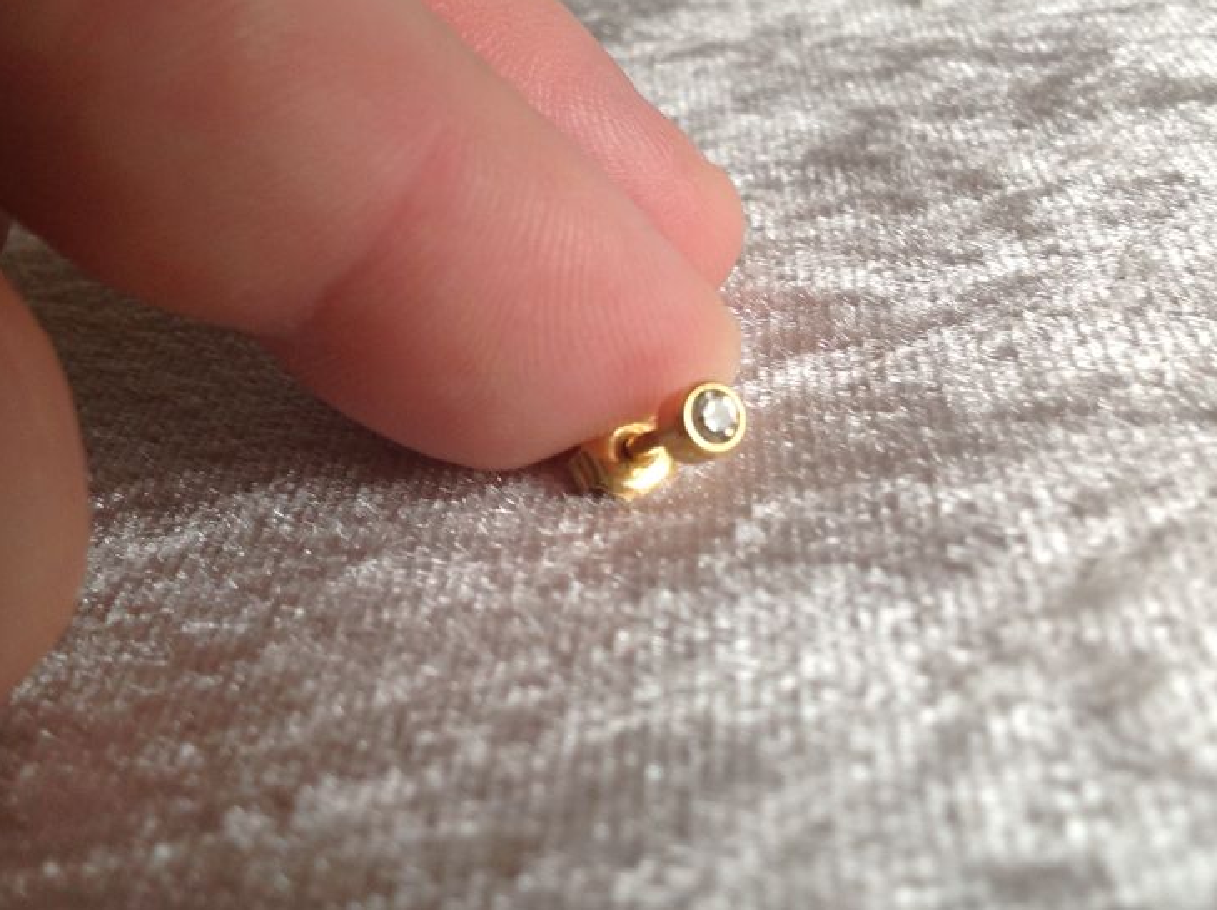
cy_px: 368
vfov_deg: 30.1
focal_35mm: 48
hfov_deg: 39.7
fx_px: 1686
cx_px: 641
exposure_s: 1/17
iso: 50
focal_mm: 4.28
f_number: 2.4
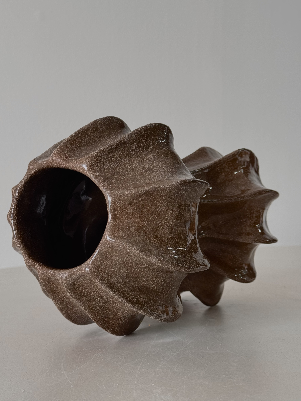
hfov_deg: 30.3
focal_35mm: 48
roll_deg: -0.5
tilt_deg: -0.7
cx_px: 150
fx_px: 557
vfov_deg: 39.7
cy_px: 200
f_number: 1.78
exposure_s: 1/60
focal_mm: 6.76
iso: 200
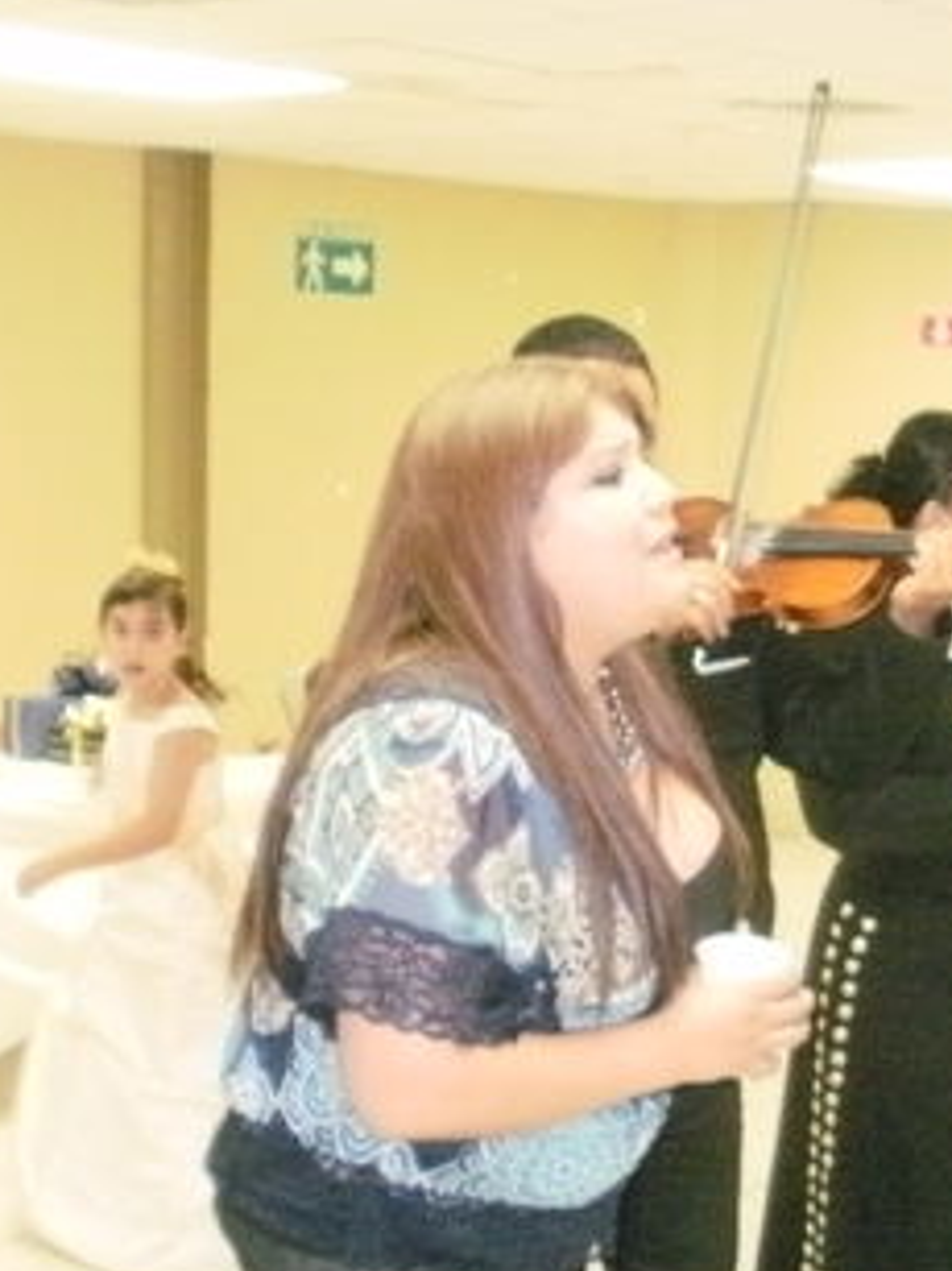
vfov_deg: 26.0
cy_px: 700
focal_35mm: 75
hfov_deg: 18.8
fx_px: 2752
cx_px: 1080
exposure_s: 1/30
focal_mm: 6.3
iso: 500
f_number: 3.5
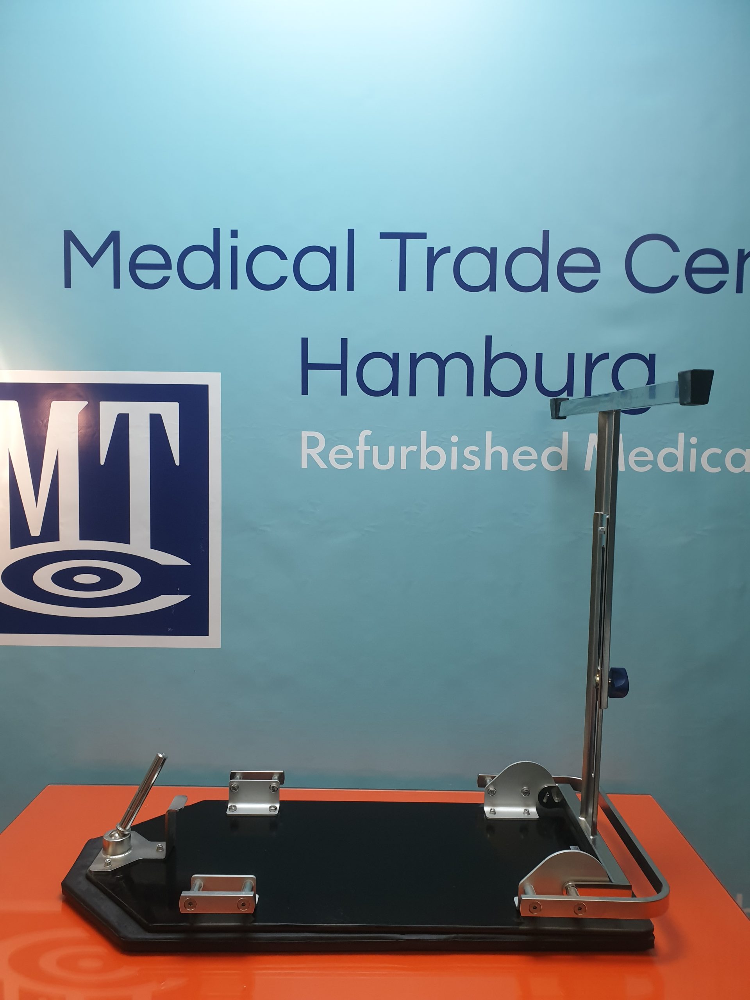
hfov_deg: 53.1
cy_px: 500
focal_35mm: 26
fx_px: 751
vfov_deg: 67.3
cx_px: 375
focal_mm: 4.3
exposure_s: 1/50
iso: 125
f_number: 2.4
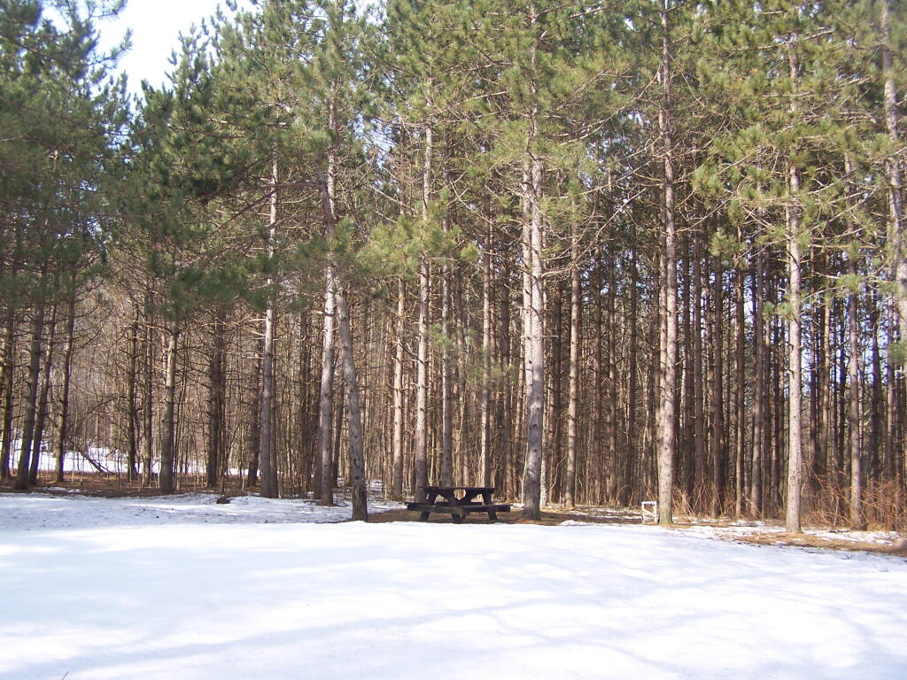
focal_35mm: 38
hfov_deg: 49.0
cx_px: 454
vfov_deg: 37.7
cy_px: 340
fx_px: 996
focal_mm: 6.3
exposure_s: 1/320
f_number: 2.8
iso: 80
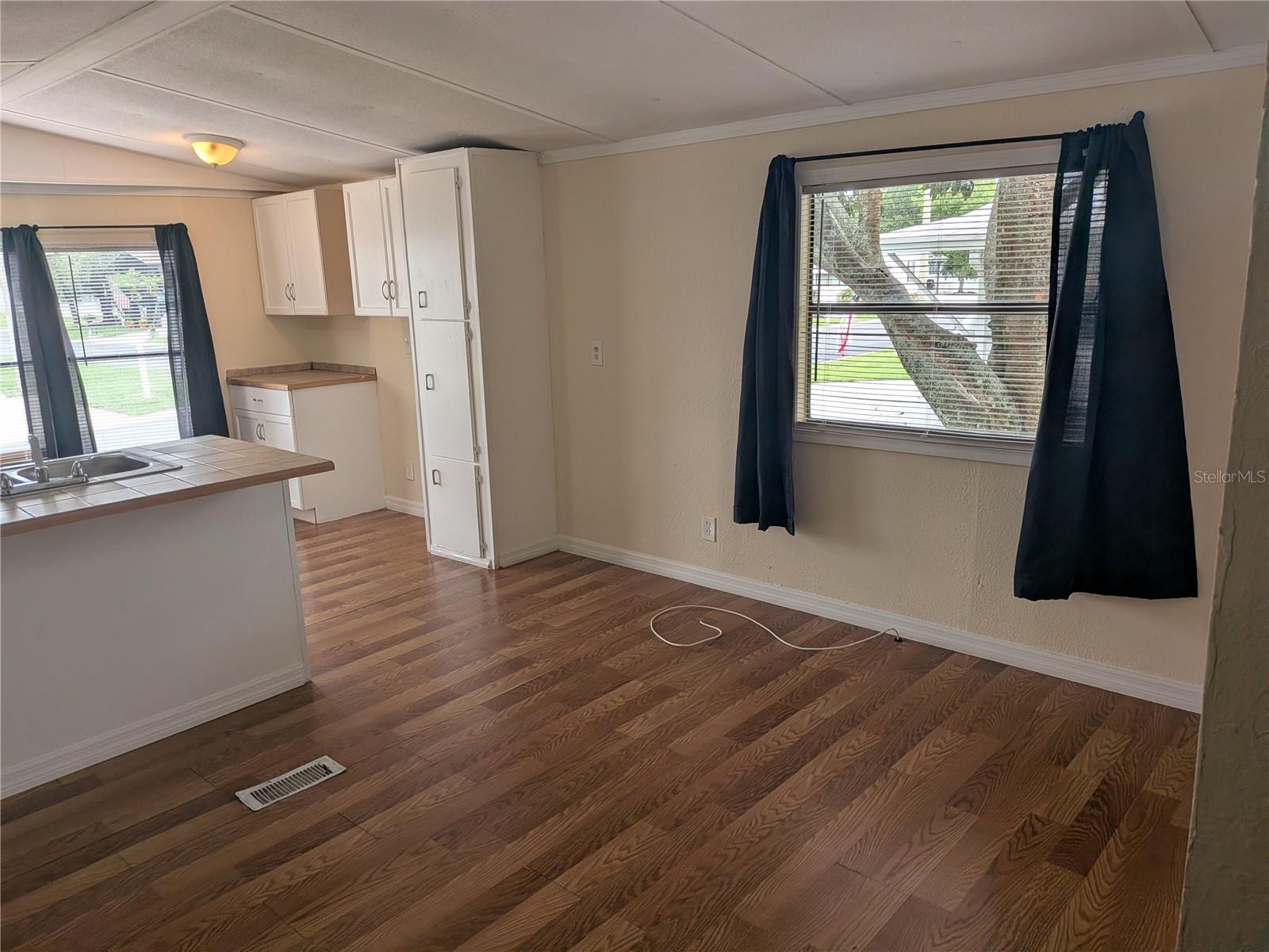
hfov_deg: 71.6
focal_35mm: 24
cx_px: 634
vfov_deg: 56.8
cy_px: 476
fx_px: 880
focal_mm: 4.53
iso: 25
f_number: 1.7
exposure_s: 1/142
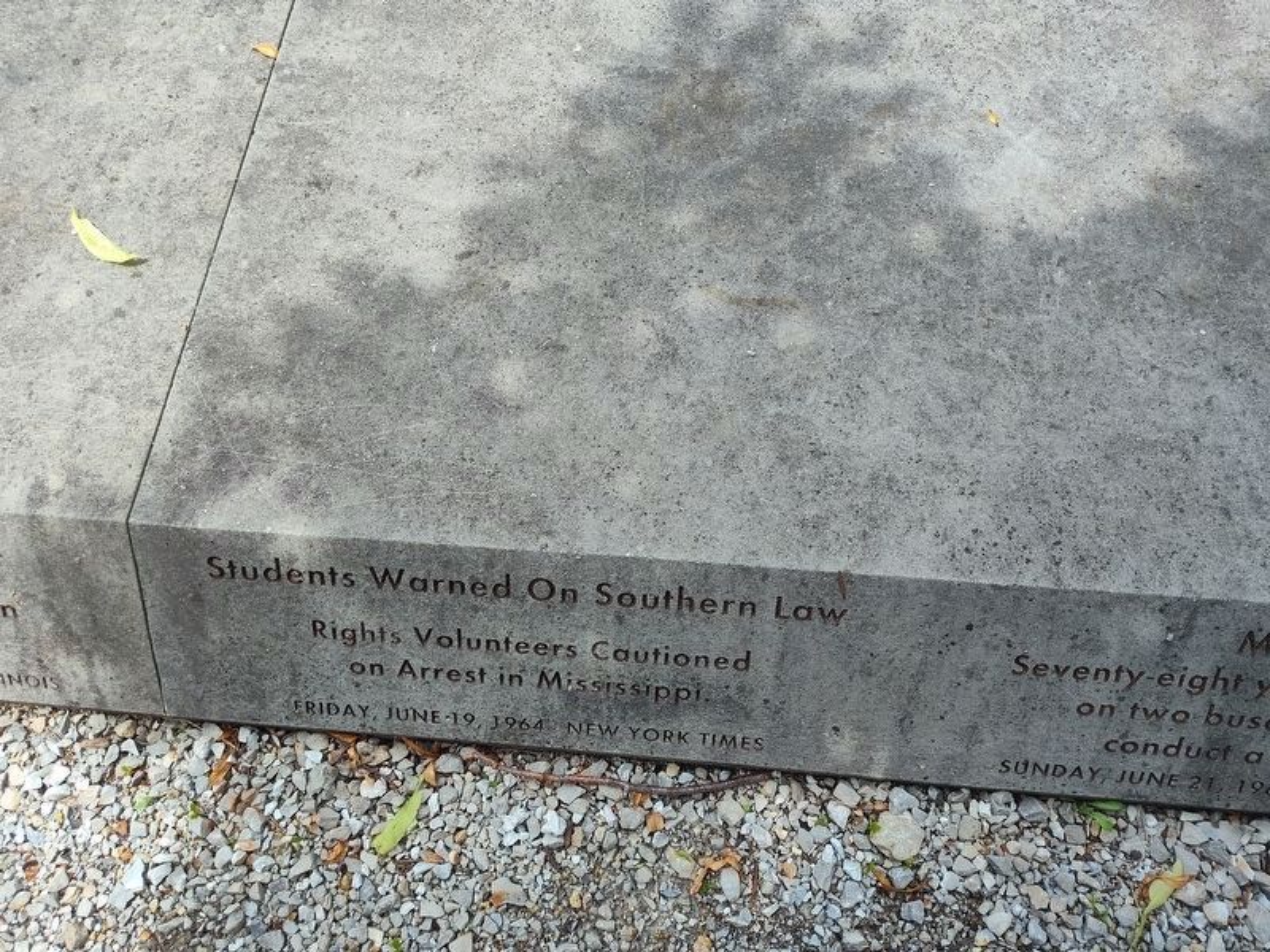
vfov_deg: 58.9
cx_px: 635
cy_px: 476
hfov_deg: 73.9
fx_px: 844
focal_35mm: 23
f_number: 1.8
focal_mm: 5.56
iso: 100
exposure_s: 1/568
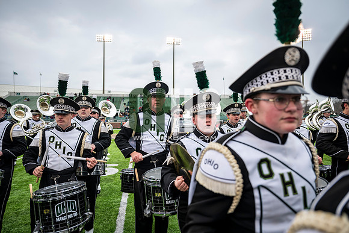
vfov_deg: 53.2
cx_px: 174
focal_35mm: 24
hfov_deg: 73.7
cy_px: 116
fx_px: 233
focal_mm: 24
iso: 100
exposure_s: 1/500
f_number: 2.8
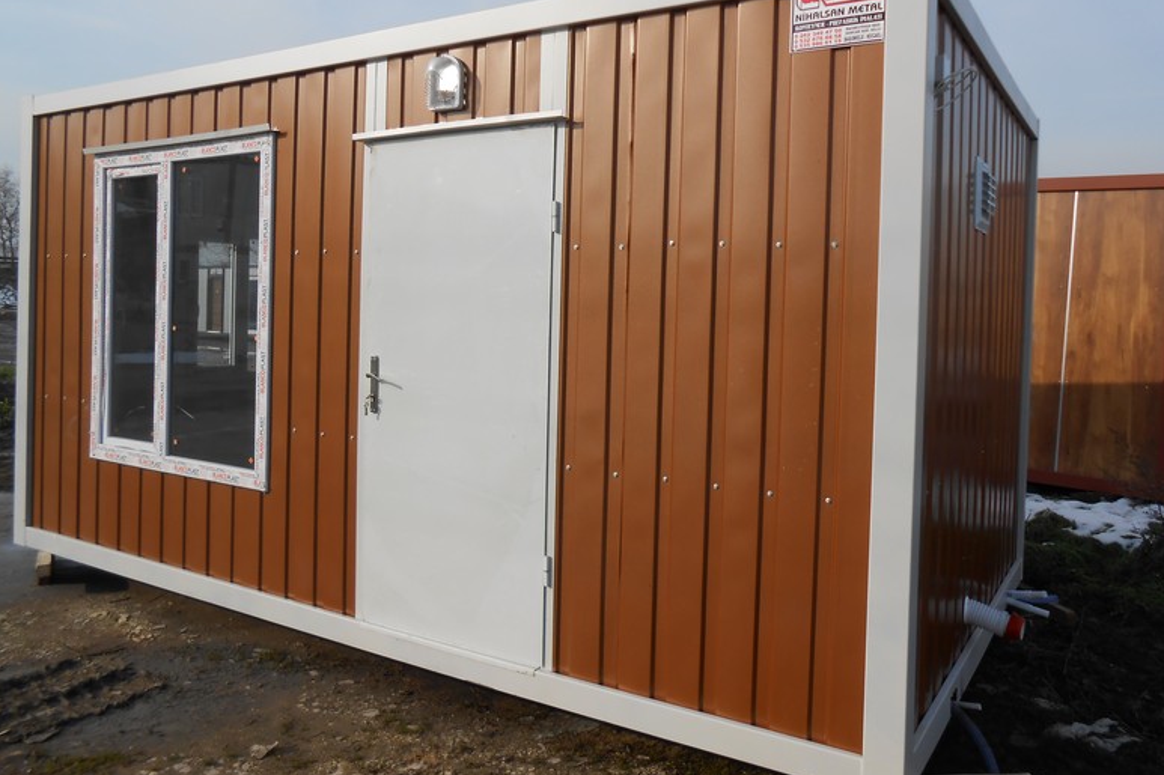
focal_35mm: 28
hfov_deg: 65.5
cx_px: 577
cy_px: 340
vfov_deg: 46.3
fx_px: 905
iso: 80
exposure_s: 1/1000
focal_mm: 4.6
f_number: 3.5
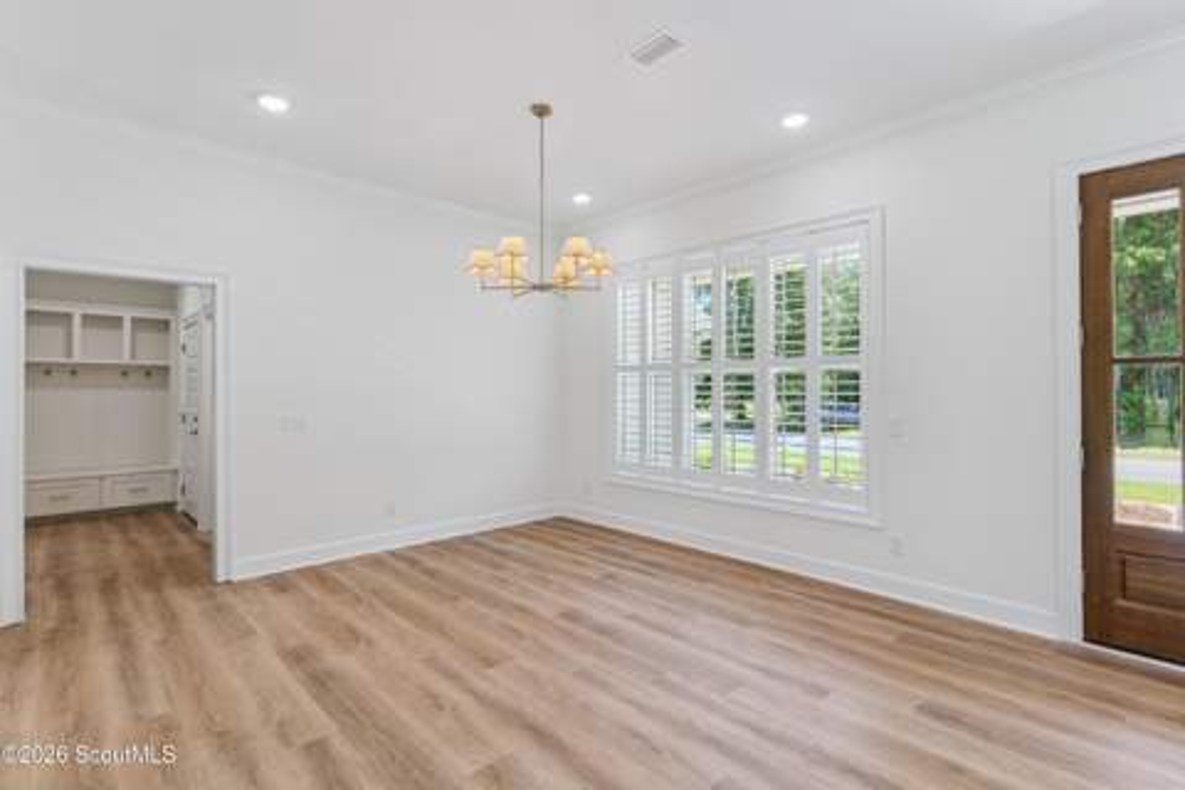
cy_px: 395
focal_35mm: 17
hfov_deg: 93.3
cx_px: 592
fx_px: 560
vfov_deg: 70.4
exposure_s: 1/50
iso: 250
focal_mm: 17
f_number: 8
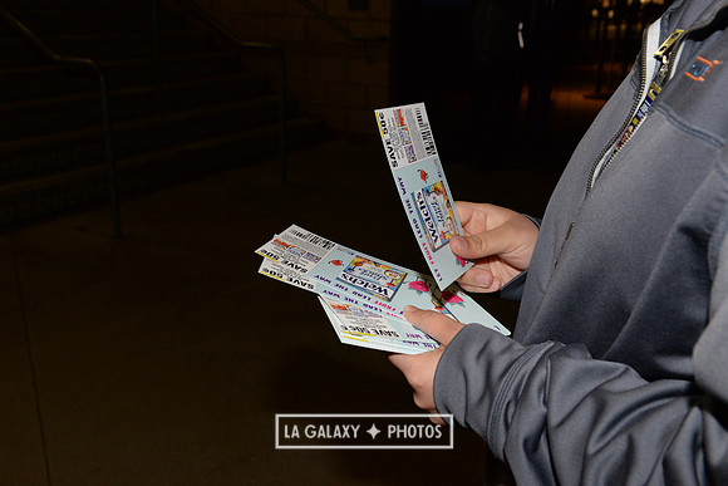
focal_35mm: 38
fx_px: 769
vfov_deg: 35.1
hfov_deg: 50.7
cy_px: 243
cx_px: 364
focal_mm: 38
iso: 3200
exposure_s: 1/60
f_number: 10
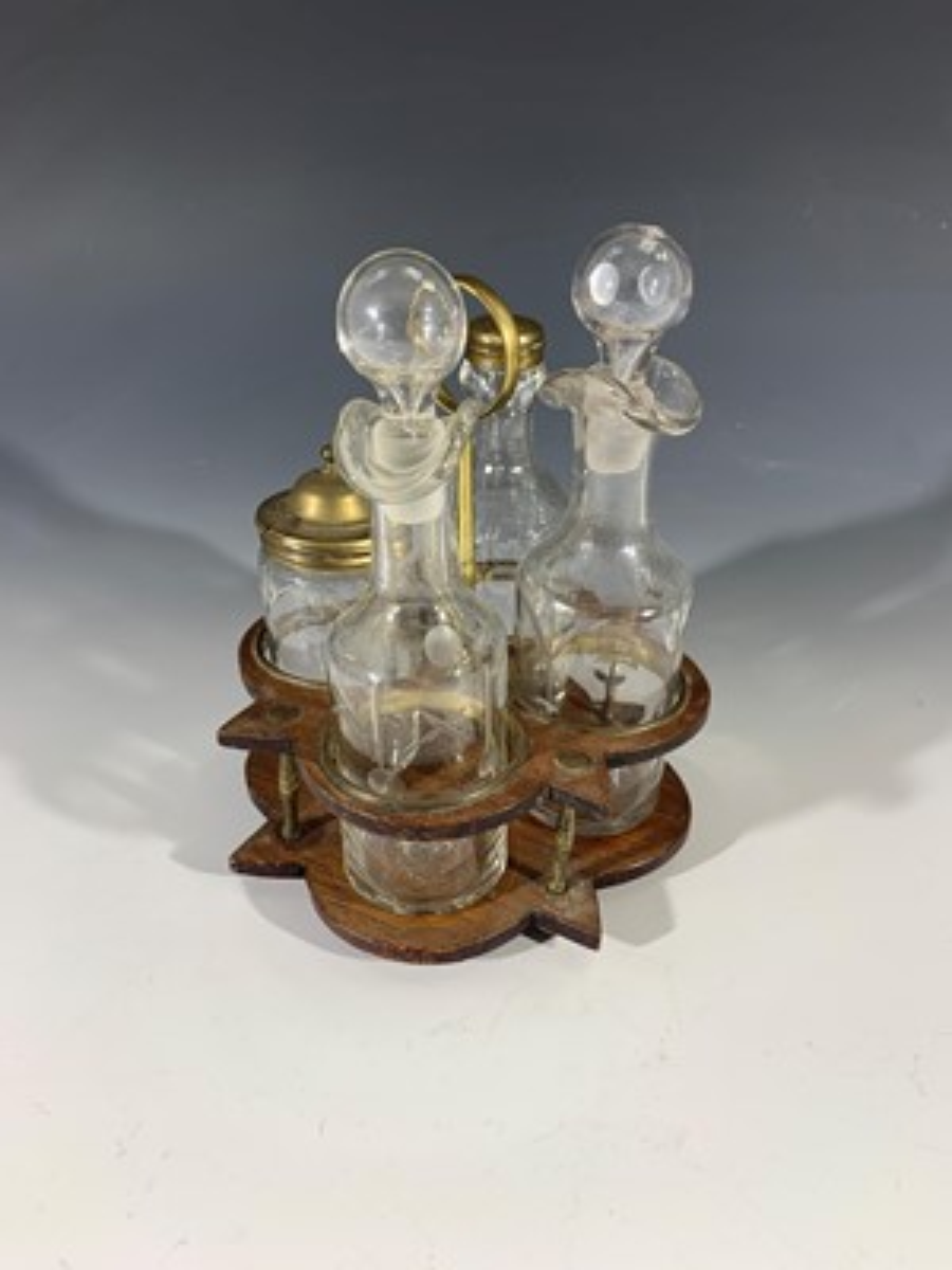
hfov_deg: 53.1
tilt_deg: -31.7
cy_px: 635
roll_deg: -0.7
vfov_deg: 67.3
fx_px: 953
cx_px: 476
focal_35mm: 26
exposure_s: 1/100
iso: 32
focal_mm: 4.25
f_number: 1.8
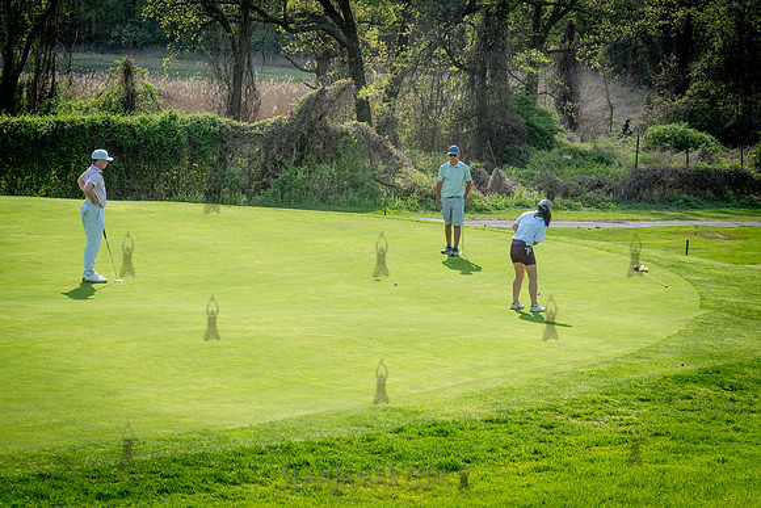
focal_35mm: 80
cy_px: 254
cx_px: 380
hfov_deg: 25.4
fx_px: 1691
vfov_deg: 17.1
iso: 400
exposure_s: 1/800
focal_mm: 80
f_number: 7.1
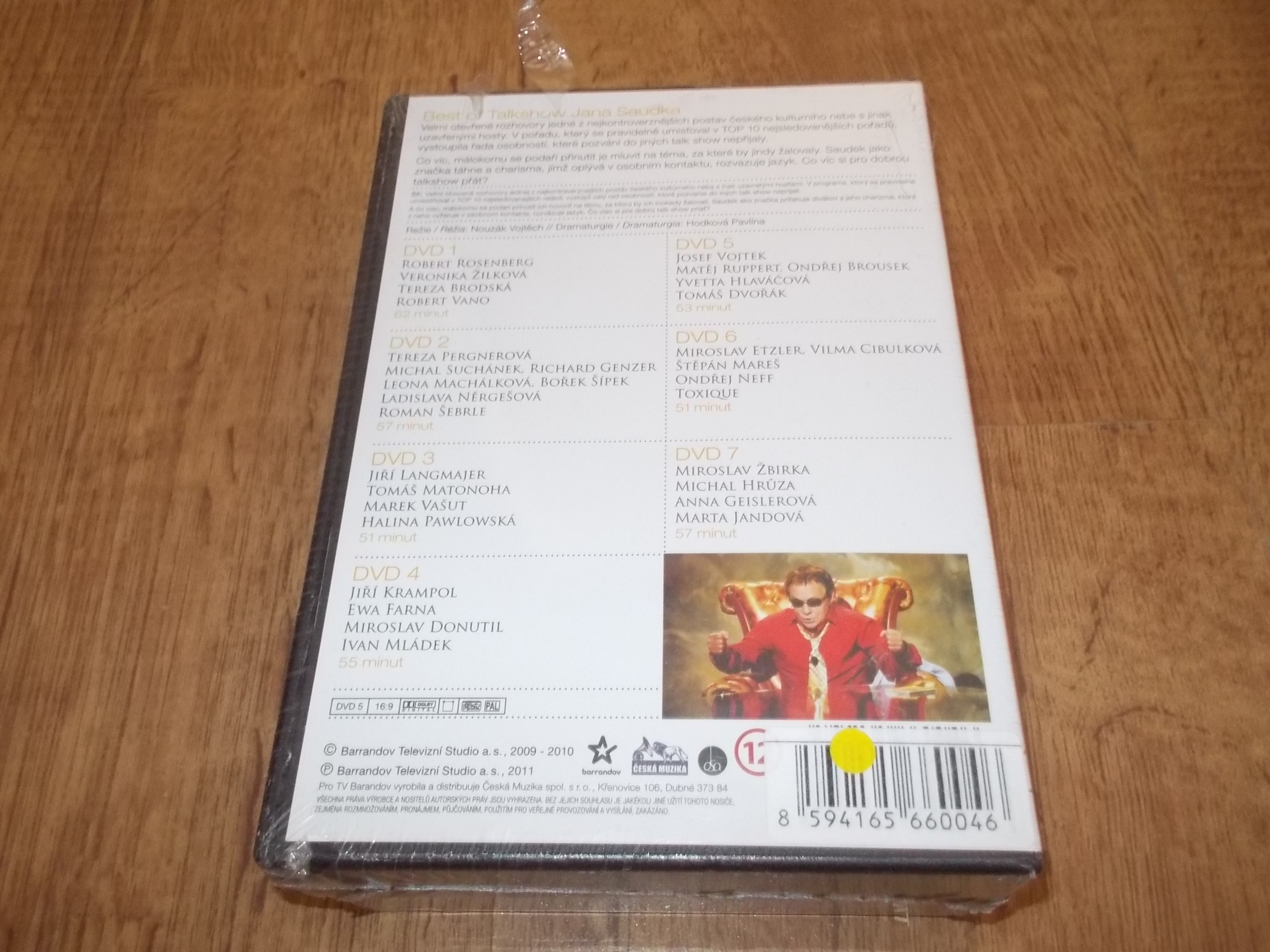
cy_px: 476
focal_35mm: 29
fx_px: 1064
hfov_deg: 61.7
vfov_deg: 48.2
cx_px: 635
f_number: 3.3
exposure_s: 1/30
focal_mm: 4.1
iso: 400
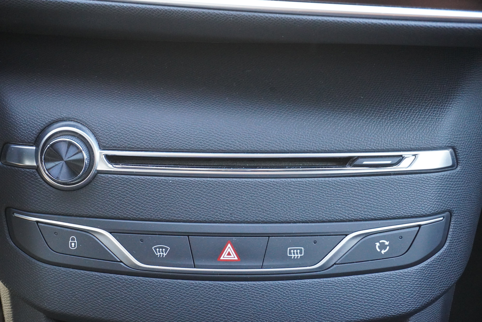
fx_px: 904
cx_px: 241
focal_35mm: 68
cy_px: 161
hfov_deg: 29.8
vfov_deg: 20.2
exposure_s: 1/80
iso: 5000
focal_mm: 45
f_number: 5.6
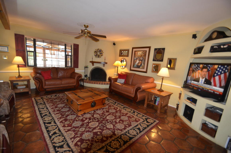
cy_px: 76
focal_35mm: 15
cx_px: 116
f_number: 3.5
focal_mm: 10
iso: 800
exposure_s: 1/60
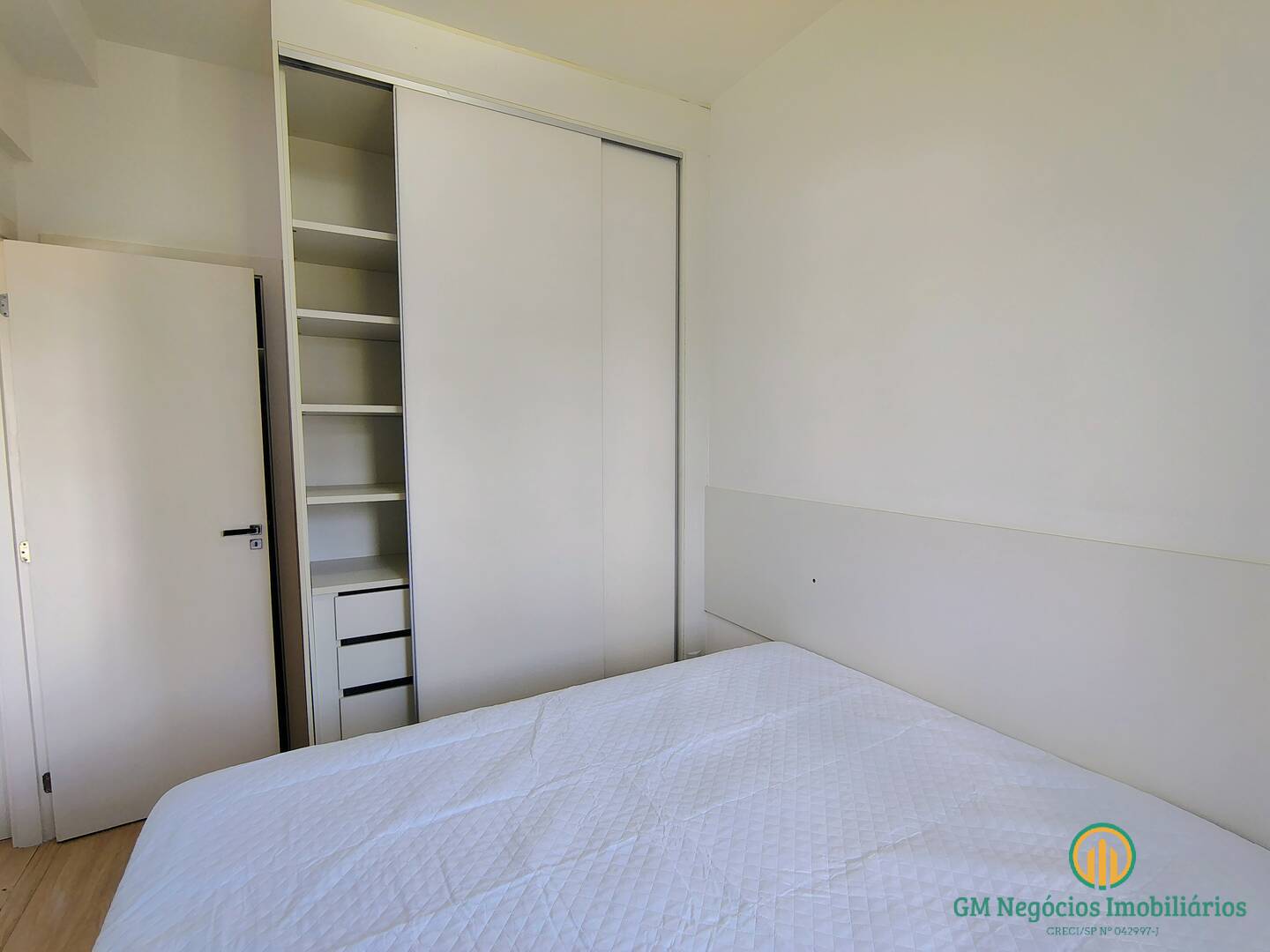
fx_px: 587
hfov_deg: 94.5
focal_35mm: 16
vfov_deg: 78.1
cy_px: 476
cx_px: 635
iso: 162
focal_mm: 2.13
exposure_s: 1/60
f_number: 2.2
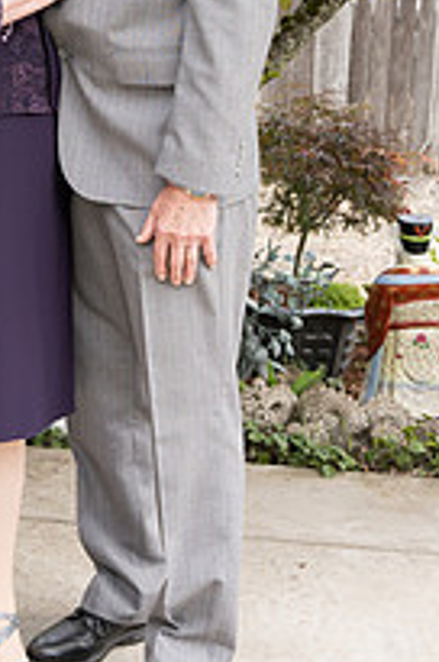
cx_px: 52
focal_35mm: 88
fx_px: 1615
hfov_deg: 15.3
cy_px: 87
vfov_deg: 22.7
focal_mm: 40
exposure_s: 1/500
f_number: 5
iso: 400
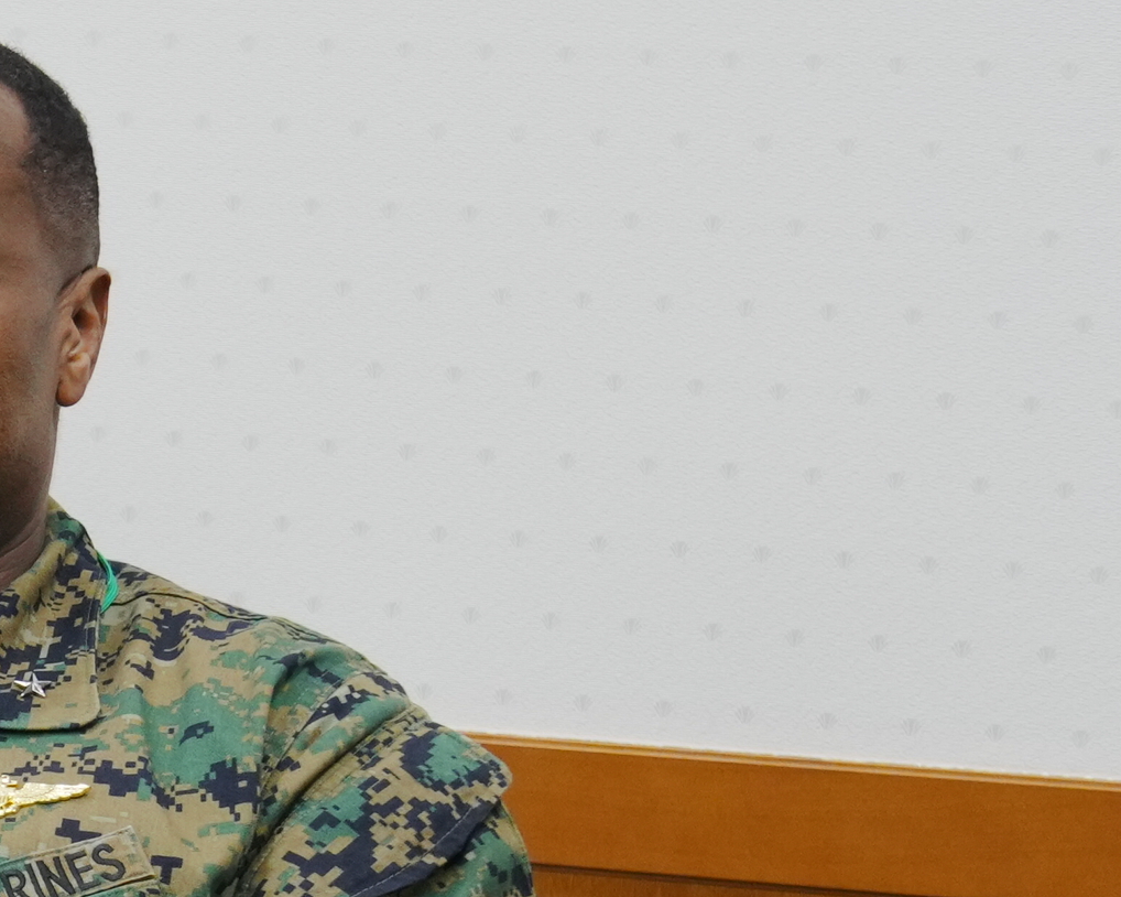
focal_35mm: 282
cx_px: -2059
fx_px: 9354
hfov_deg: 6.4
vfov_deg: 5.4
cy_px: 1515
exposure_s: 1/250
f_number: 4
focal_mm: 49
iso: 1000
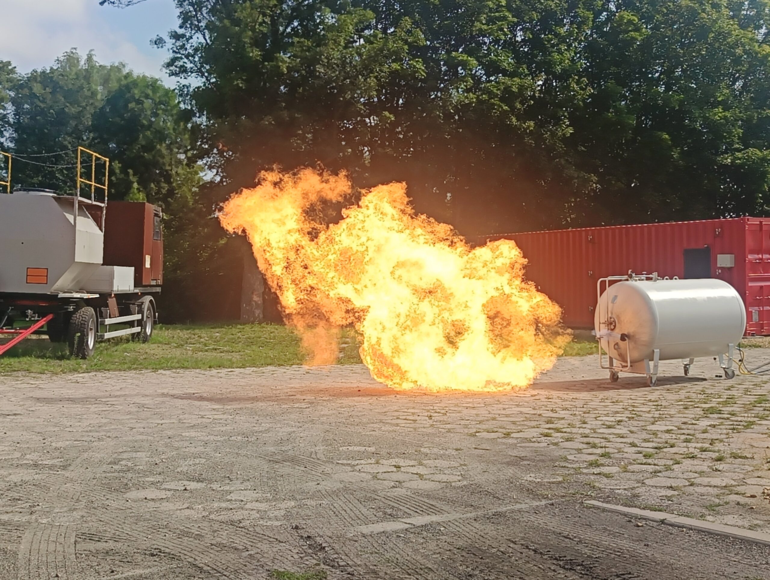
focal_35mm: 46
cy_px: 290
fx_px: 1025
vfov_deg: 31.6
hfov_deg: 41.2
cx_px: 385
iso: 50
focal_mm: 6.06
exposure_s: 1/1212
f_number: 1.69
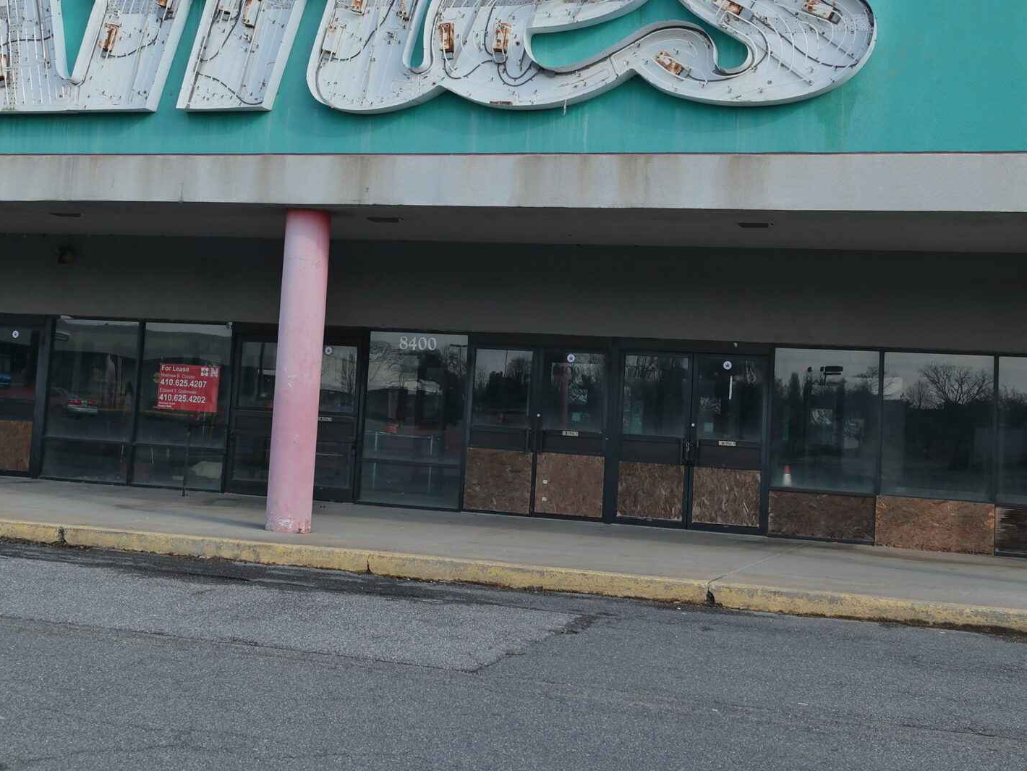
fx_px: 1543
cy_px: 224
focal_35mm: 52
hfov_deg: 36.7
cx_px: 438
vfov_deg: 27.8
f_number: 5.6
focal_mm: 20
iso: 100
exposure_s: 1/250
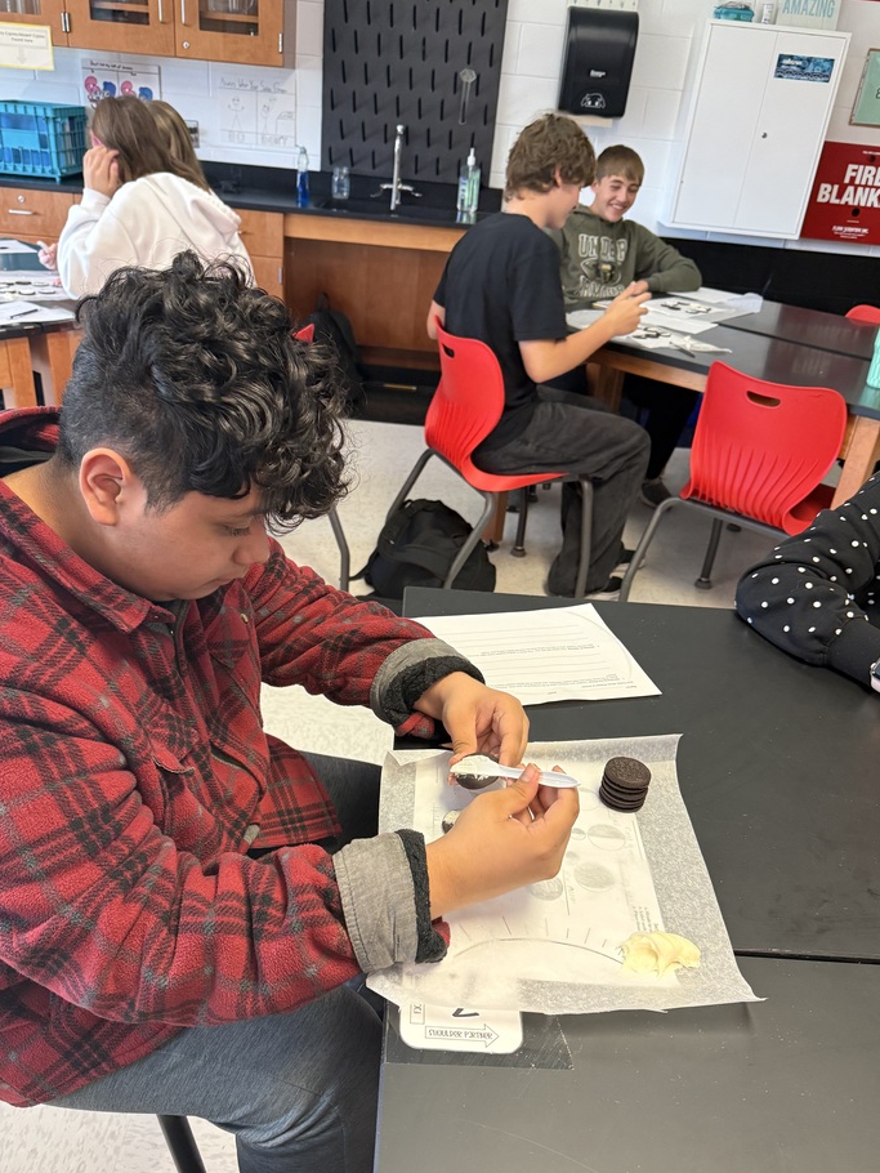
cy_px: 657
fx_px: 915
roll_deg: -6.2
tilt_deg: -29.9
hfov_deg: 51.4
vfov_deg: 65.1
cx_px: 437
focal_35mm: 27
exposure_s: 1/60
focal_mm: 6.76
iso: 320
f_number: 1.78
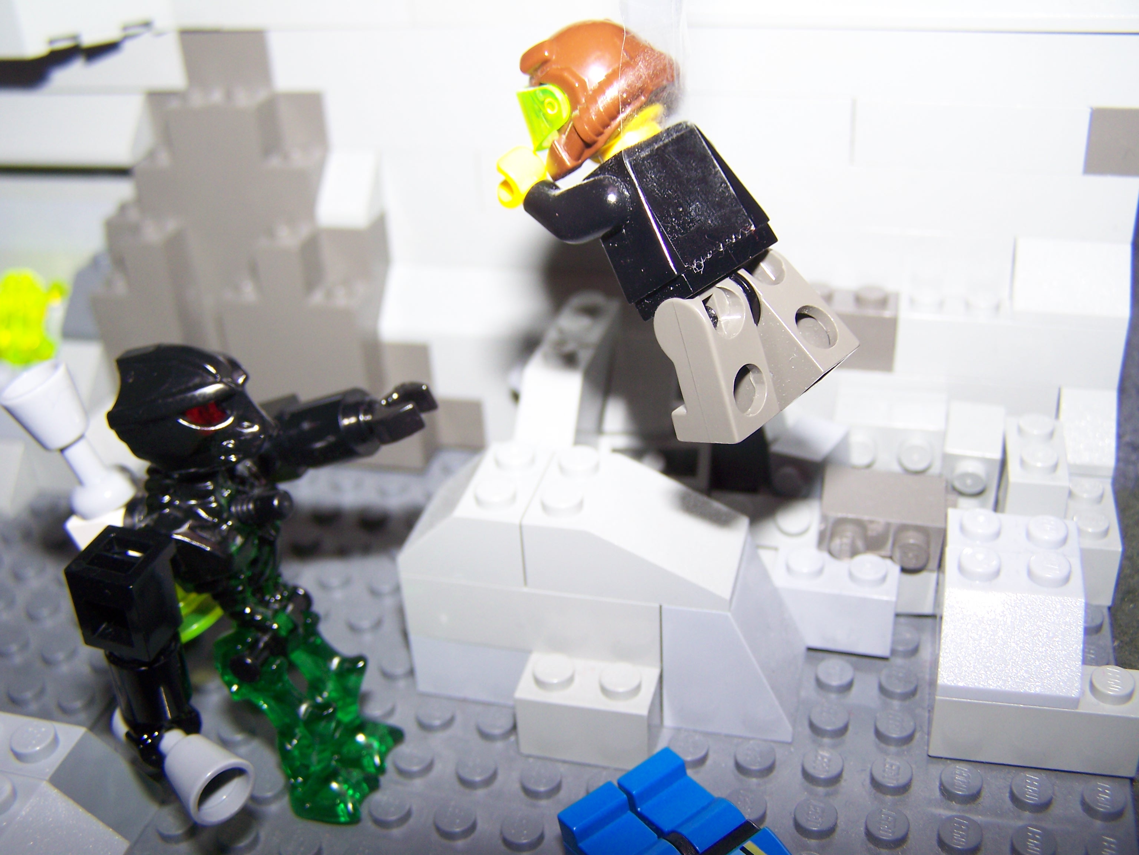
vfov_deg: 37.7
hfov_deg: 49.0
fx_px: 1250
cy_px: 428
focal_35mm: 38
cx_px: 570
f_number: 2.8
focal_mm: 6.3
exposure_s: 1/60
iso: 80
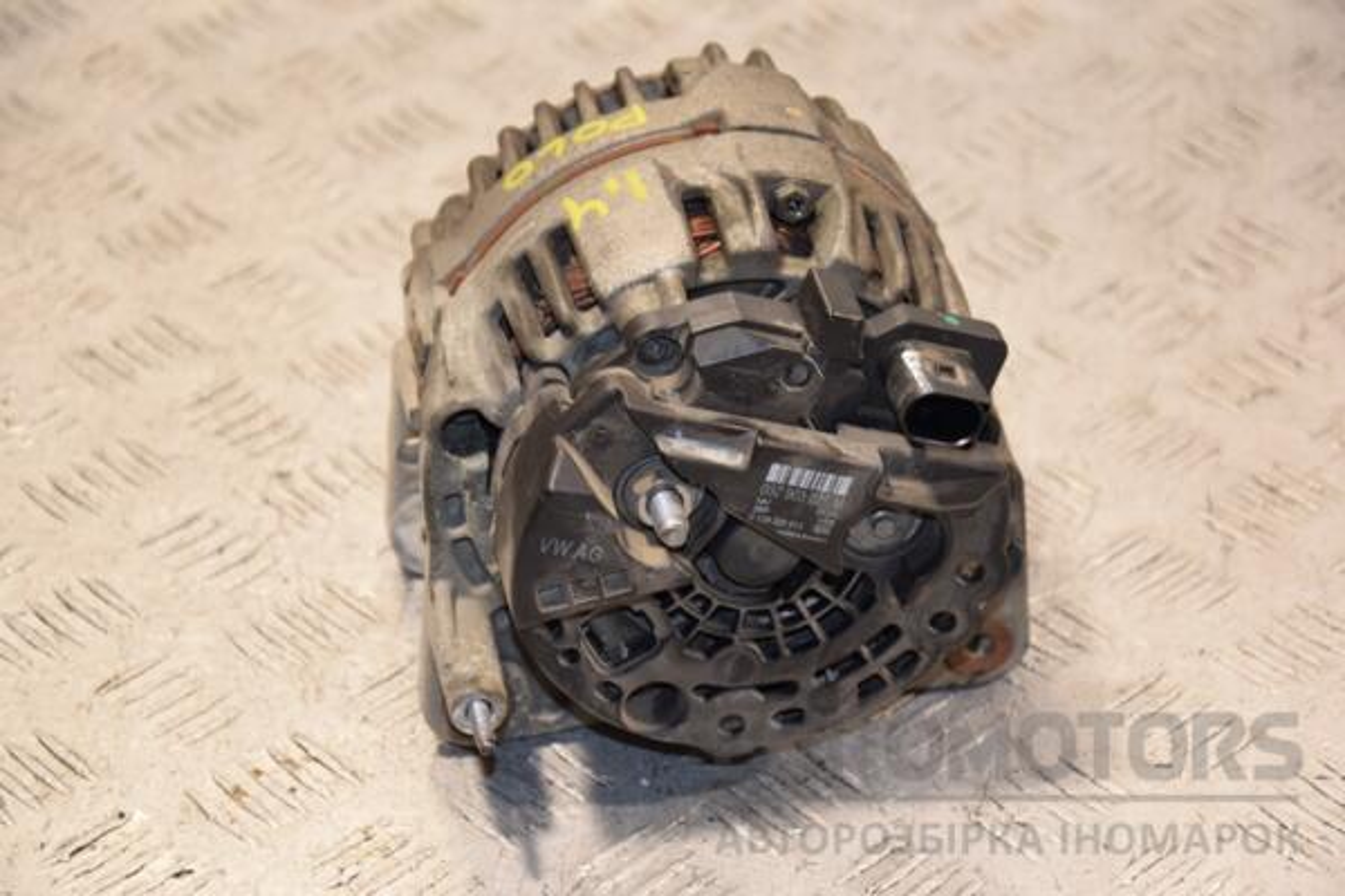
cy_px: 448
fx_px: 3923
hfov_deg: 19.5
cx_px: 672
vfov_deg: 13.0
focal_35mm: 105
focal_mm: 70
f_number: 5.3
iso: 800
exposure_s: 1/125
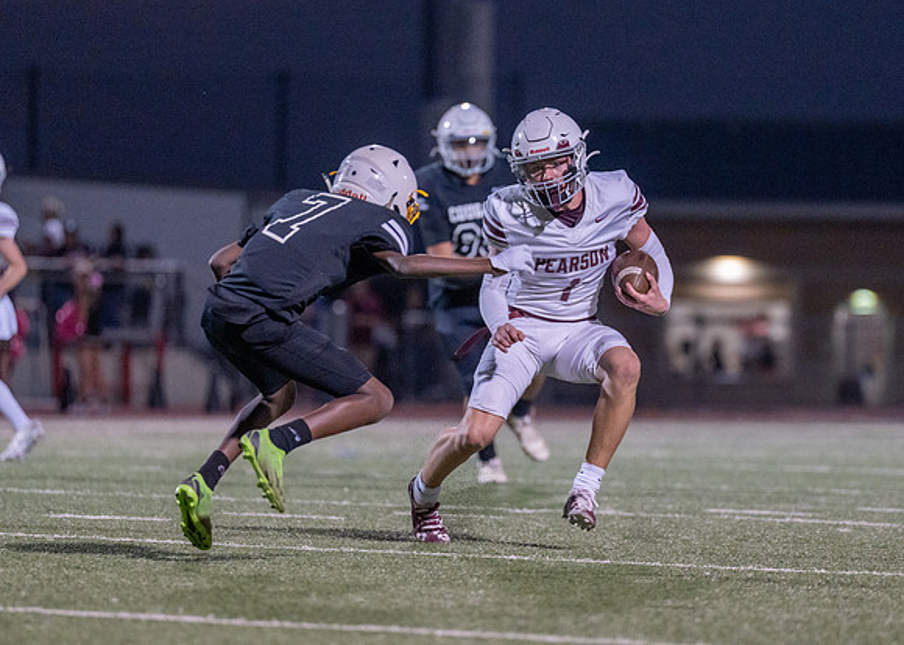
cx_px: 555
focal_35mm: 294
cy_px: 313
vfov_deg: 4.9
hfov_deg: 6.9
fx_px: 7537
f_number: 2.8
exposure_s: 1/1000
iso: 2000
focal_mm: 200
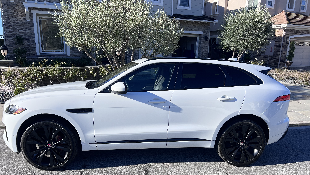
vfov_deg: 39.9
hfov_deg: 66.1
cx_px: 154
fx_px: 238
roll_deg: -0.7
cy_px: 110
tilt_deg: -13.1
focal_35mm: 29
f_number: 1.5
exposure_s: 1/2762
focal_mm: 5.7
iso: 50
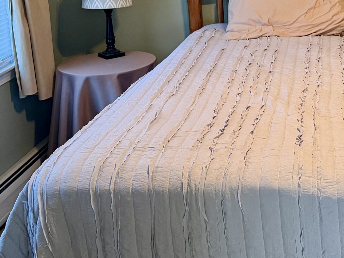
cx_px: 279
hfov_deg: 27.2
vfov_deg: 20.1
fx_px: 696
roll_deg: +4.5
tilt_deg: -10.3
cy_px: -20
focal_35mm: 70
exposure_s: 1/60
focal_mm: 6.76
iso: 400
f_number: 1.78
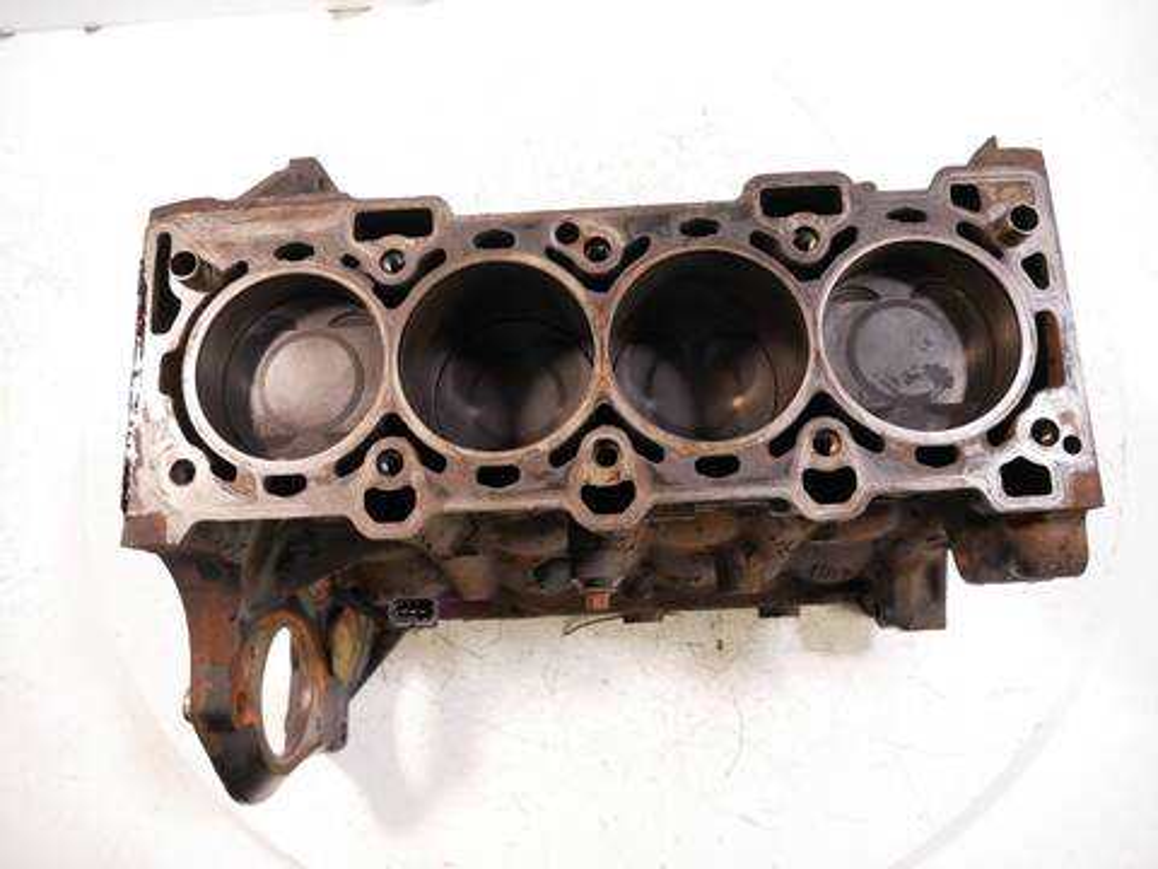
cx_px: 579
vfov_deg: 56.8
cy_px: 434
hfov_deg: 71.6
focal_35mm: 24
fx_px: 803
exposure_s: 1/60
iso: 1250
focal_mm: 12
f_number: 3.5
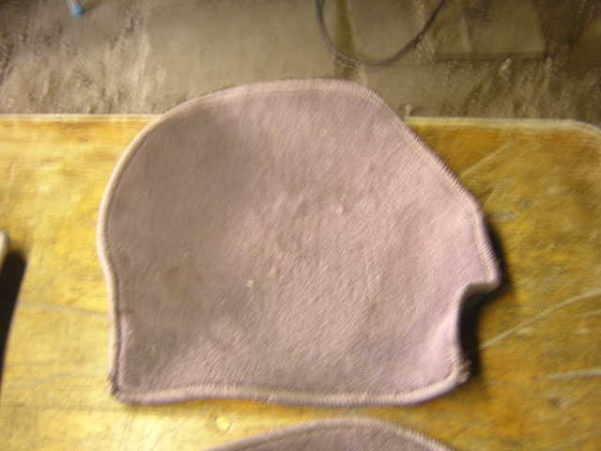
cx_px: 300
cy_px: 226
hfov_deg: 51.4
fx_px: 625
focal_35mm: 36
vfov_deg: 39.7
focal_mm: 4.7
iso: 112
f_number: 2.6
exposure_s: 1/3.6
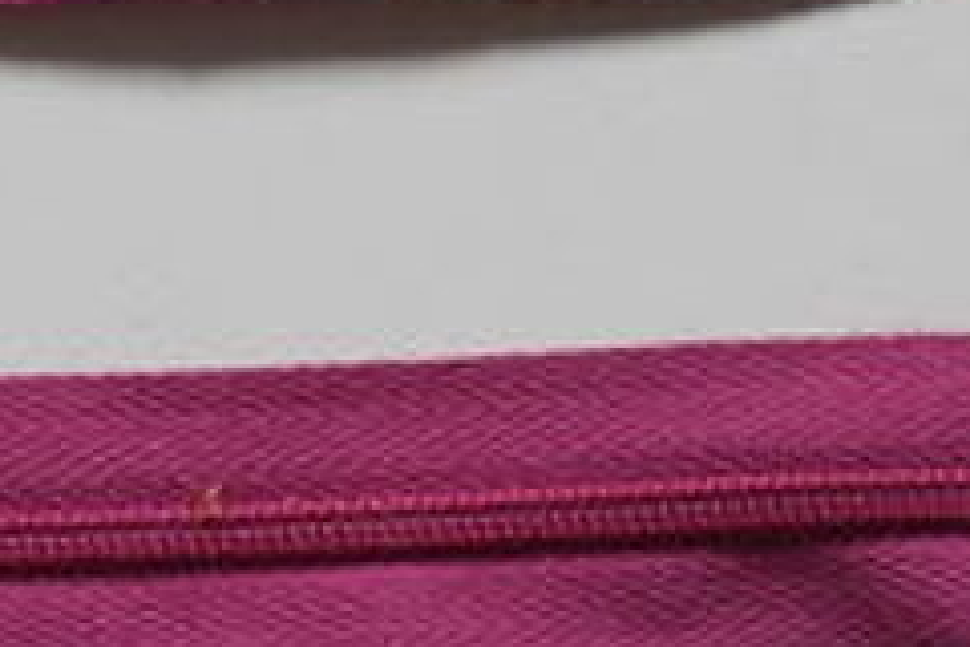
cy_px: 873
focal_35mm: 178
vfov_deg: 7.6
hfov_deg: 11.5
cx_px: 141
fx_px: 4796
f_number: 3.1
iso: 80
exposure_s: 1/60
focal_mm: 6.72
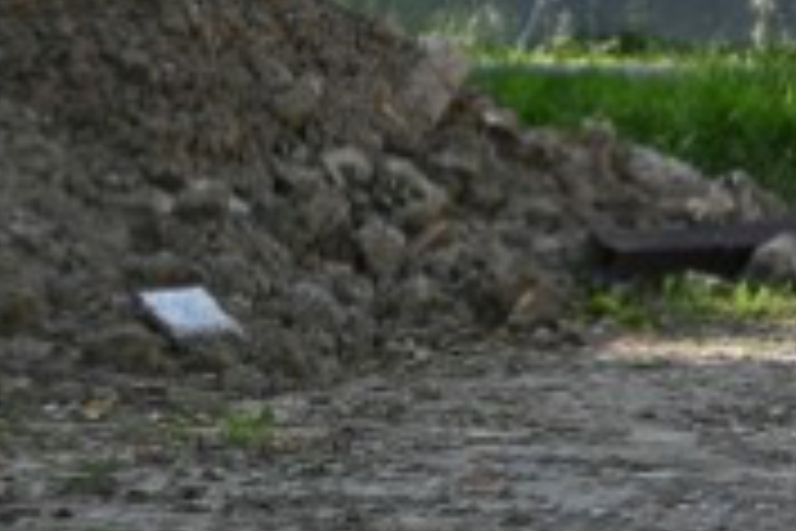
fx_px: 5925
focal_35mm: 268
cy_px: -691
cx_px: 1747
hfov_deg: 7.3
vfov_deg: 5.0
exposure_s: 1/250
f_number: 5.6
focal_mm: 41
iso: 100
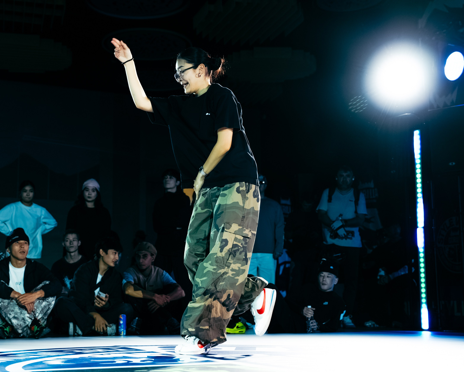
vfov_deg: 26.2
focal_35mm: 58
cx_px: 202
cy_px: 186
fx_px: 797
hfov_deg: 32.4
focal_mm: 45
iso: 2500
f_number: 2.8
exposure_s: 1/640
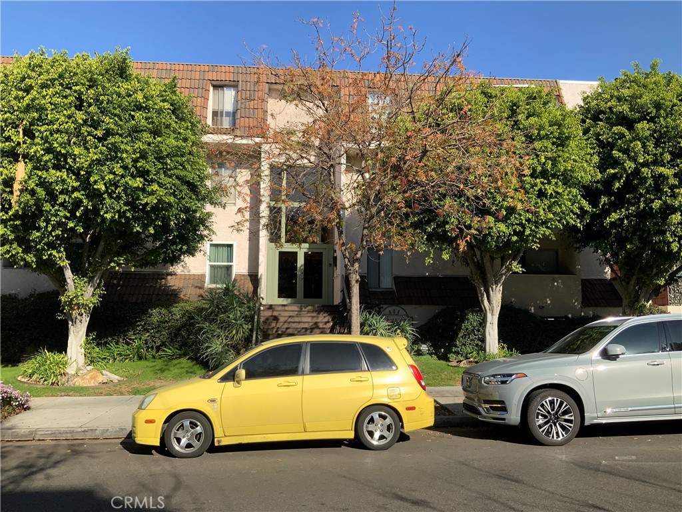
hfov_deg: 61.7
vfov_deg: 48.2
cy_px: 256
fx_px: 571
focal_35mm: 29
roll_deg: -0.1
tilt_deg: +7.8
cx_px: 341
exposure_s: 1/1451
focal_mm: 3
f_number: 1.8
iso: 16
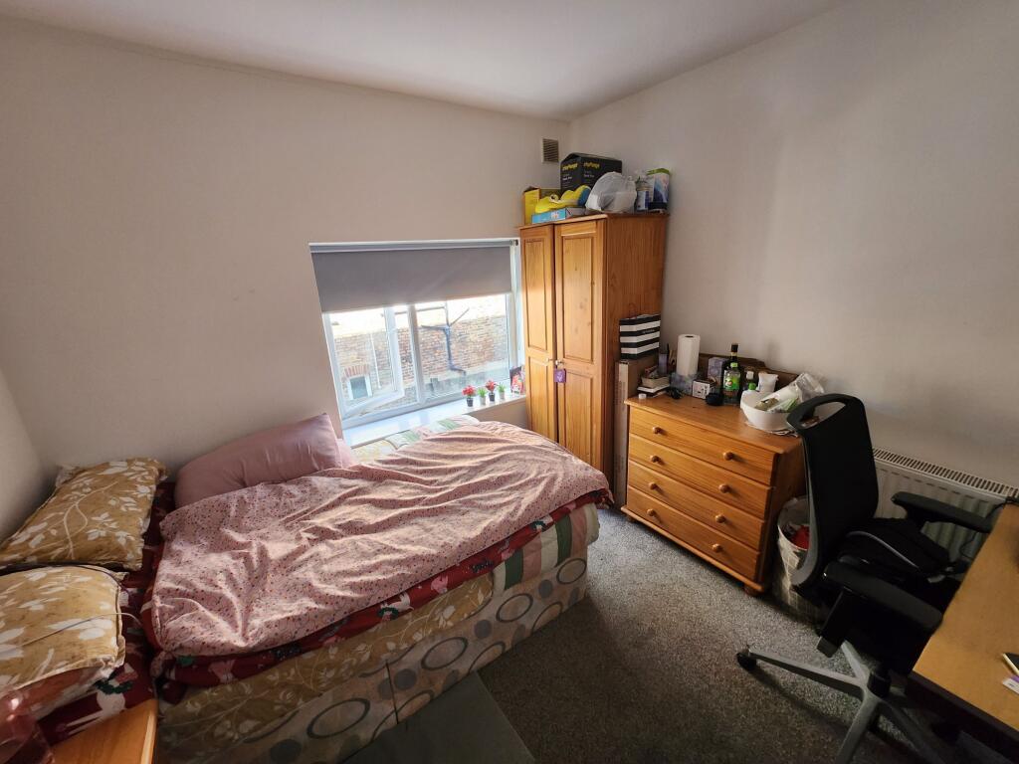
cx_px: 510
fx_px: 383
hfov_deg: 106.2
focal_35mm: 13
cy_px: 382
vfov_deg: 89.9
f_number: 2.2
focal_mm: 1.74
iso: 125
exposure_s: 1/50
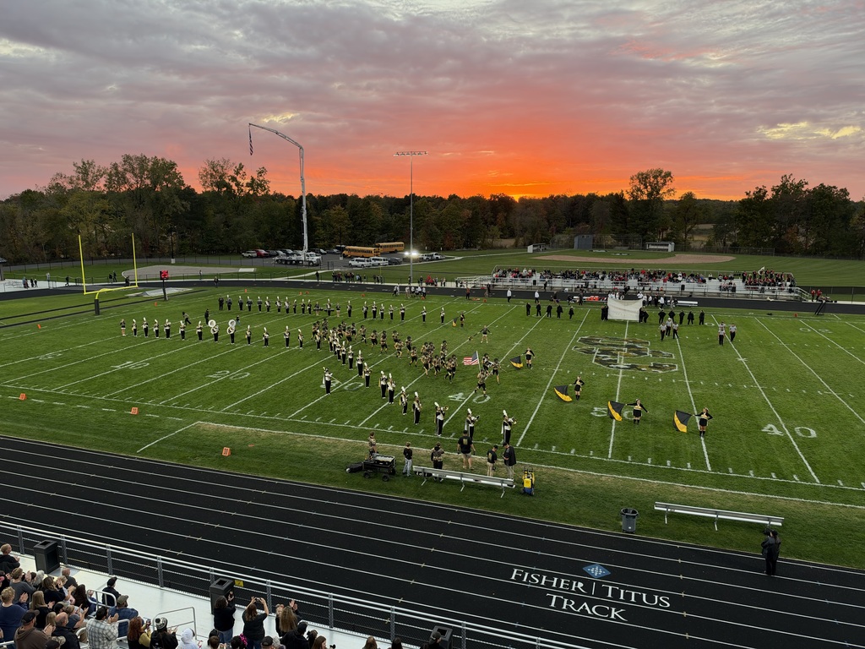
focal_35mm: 24
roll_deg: +0.1
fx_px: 600
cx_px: 432
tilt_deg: -10.3
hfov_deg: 71.6
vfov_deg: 56.8
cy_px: 324
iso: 125
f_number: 1.48
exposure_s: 1/203
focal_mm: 6.93
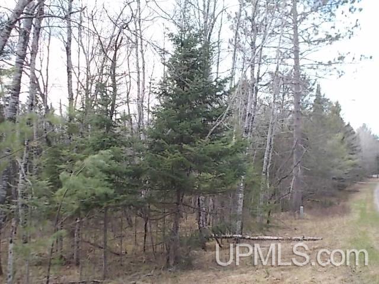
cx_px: 190
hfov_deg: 42.9
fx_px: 482
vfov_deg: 32.9
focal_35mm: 44
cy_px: 142
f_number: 4.2
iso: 80
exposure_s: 1/100
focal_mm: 7.9
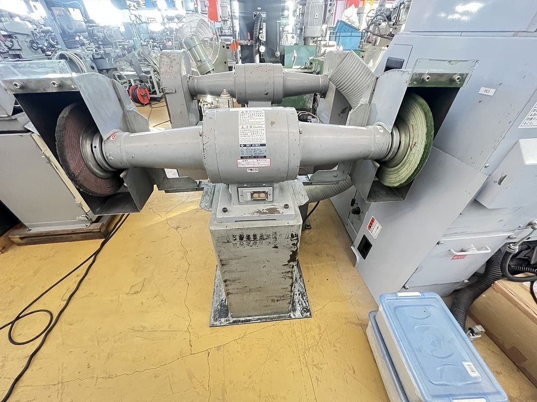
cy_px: 201
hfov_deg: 106.2
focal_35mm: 13
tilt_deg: -38.9
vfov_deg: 89.9
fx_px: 202
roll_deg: -0.1
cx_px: 268
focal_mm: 1.57
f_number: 1.8
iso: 1000
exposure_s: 1/54
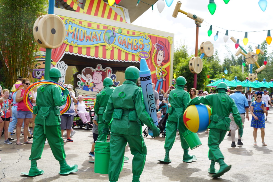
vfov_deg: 27.0
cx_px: 136
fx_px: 379
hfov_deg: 39.6
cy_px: 91
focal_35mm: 50
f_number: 9
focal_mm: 50
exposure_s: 1/125
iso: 100
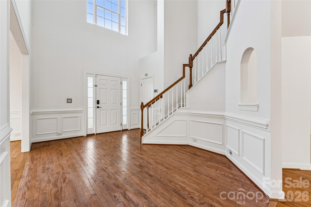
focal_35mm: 16
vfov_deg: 73.7
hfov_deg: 96.7
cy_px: 104
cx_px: 156
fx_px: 138
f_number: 13
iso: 200
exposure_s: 1/4
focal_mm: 16
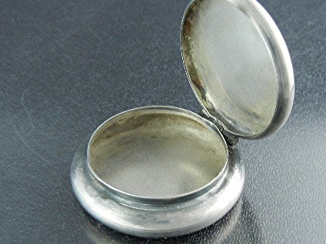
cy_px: 143
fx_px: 640
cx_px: 187
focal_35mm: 68
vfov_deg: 21.6
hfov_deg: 28.5
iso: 200
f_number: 3.8
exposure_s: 1/5.6
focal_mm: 8.1
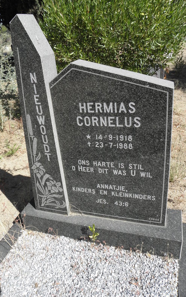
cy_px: 148
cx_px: 79
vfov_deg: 66.5
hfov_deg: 44.4
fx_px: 227
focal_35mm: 28
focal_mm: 4.6
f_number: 5.6
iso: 64
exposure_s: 1/200
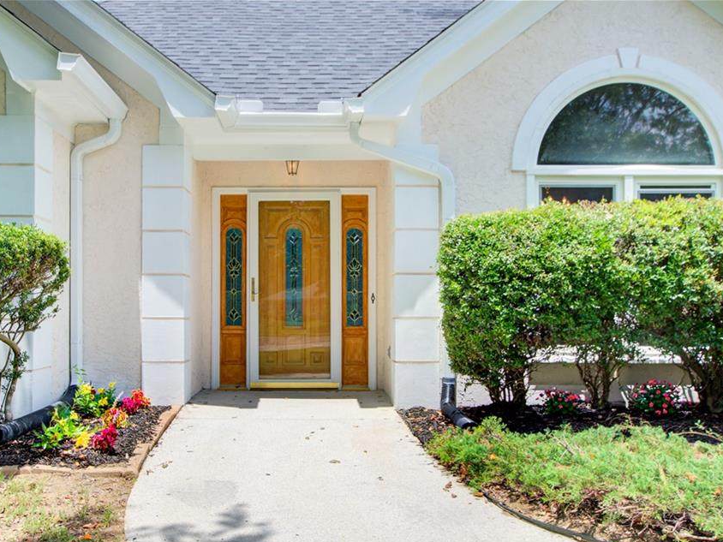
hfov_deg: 52.4
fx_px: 731
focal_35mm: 35
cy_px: 292
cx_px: 303
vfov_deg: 40.7
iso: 100
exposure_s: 1/100
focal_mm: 20
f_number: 8
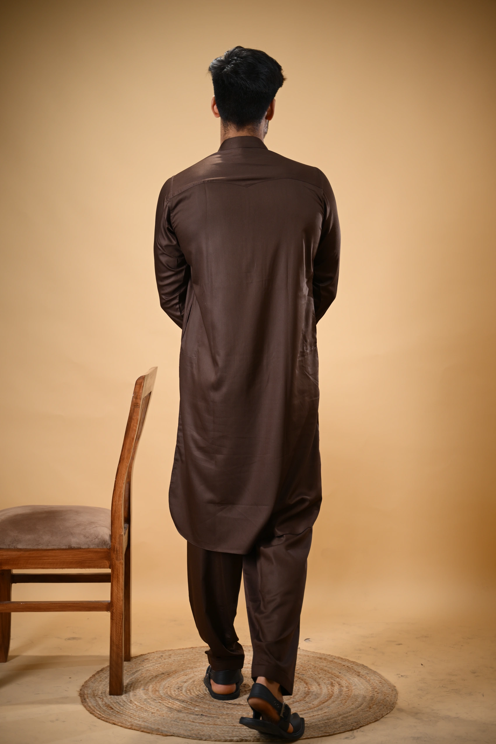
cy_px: 372
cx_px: 248
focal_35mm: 65
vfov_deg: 31.0
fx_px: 1343
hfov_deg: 20.9
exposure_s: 1/125
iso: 200
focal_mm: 65
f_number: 2.8
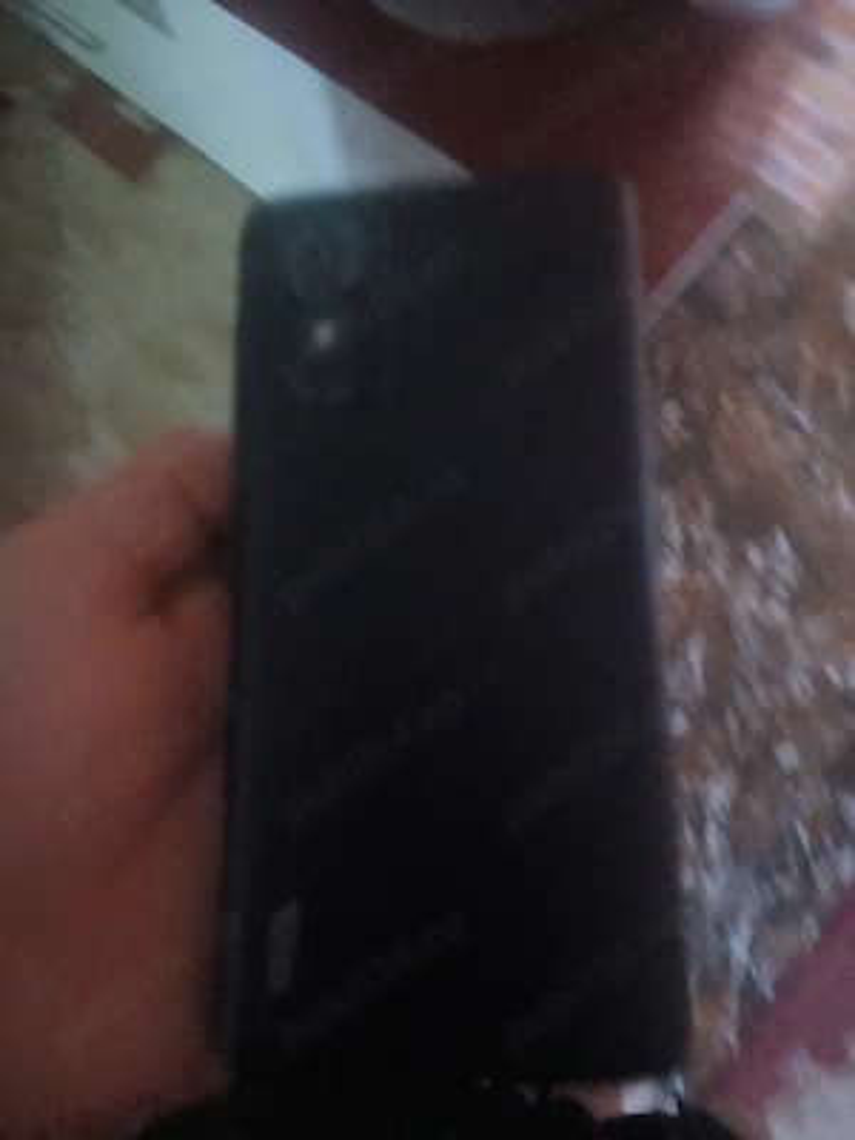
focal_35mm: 26
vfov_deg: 67.3
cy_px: 570
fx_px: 856
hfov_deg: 53.1
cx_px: 428
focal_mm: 3.98
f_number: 1.8
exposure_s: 1/10
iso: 2500
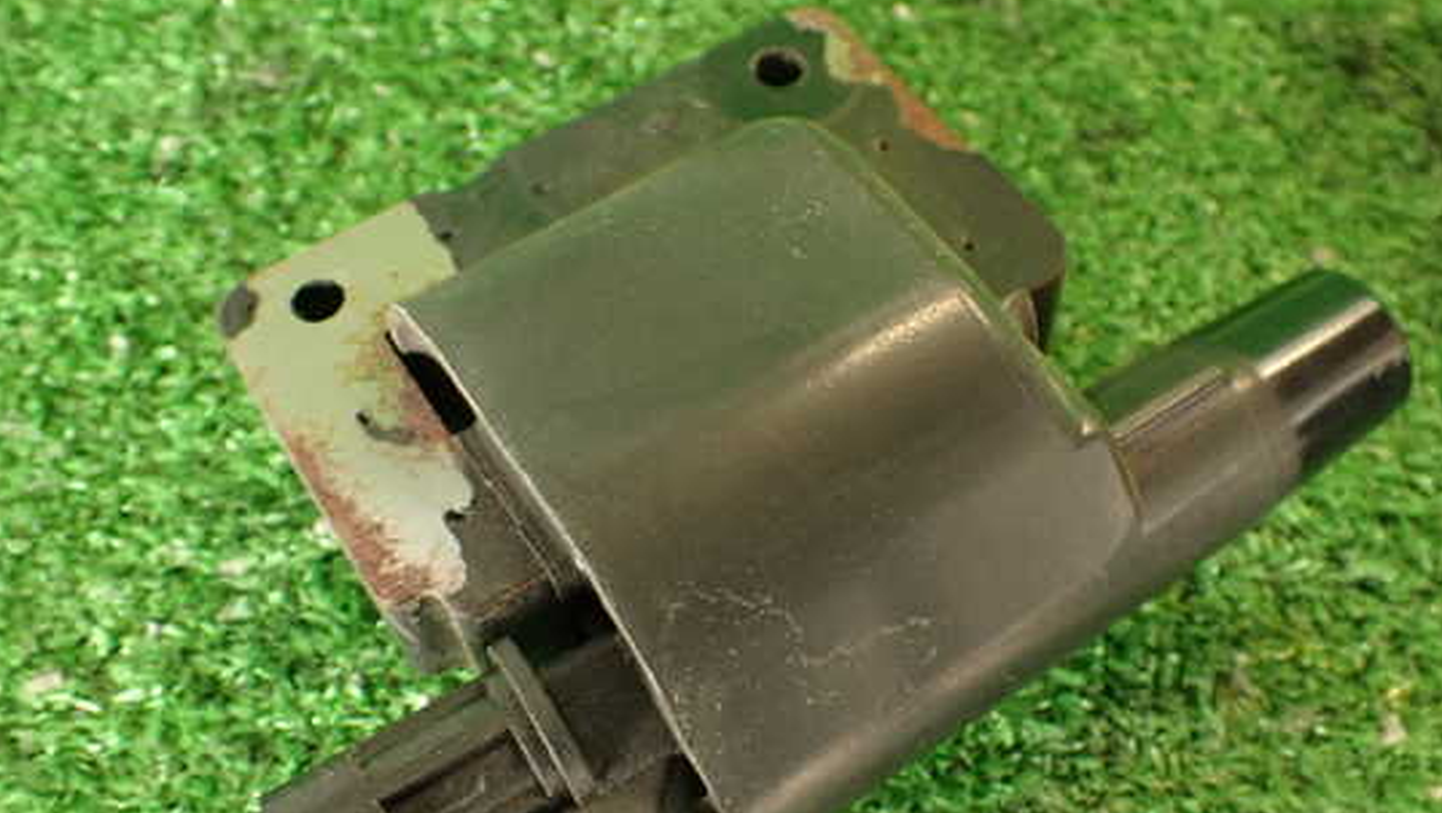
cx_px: 753
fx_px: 1492
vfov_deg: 30.3
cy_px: 520
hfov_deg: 51.6
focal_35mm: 39
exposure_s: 1/30
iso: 250
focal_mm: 5.79
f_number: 2.4
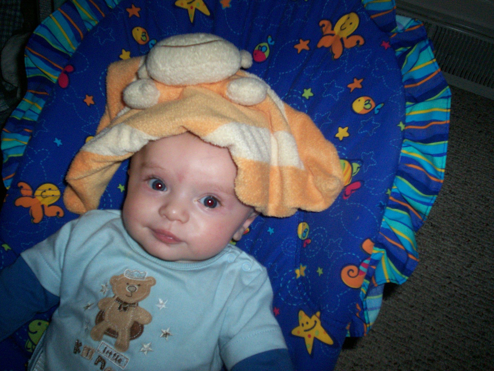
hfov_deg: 51.4
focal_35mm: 36
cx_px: 247
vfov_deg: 39.7
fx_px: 514
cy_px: 186
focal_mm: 5.9
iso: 140
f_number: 4.5
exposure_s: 1/64
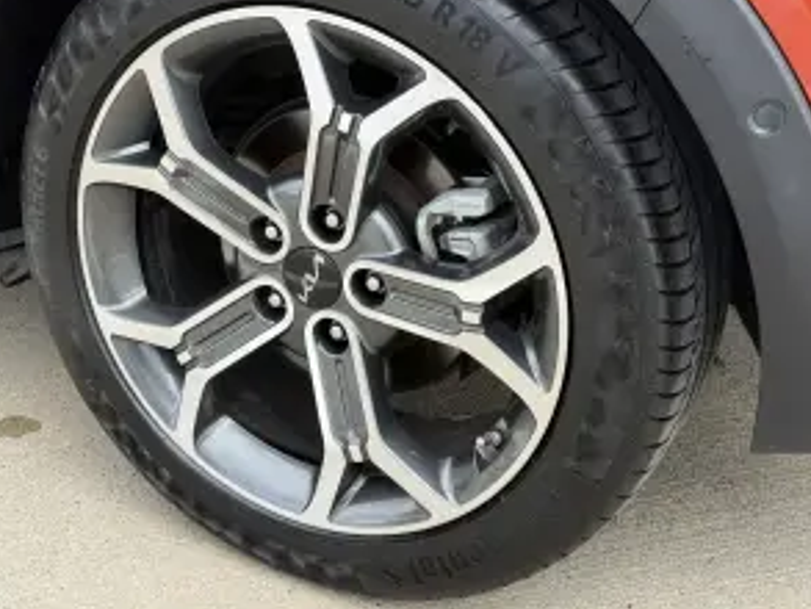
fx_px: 1383
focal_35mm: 59
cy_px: 244
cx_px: 338
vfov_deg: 24.8
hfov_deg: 32.6
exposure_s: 1/1264
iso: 80
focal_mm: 6.76
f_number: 1.78
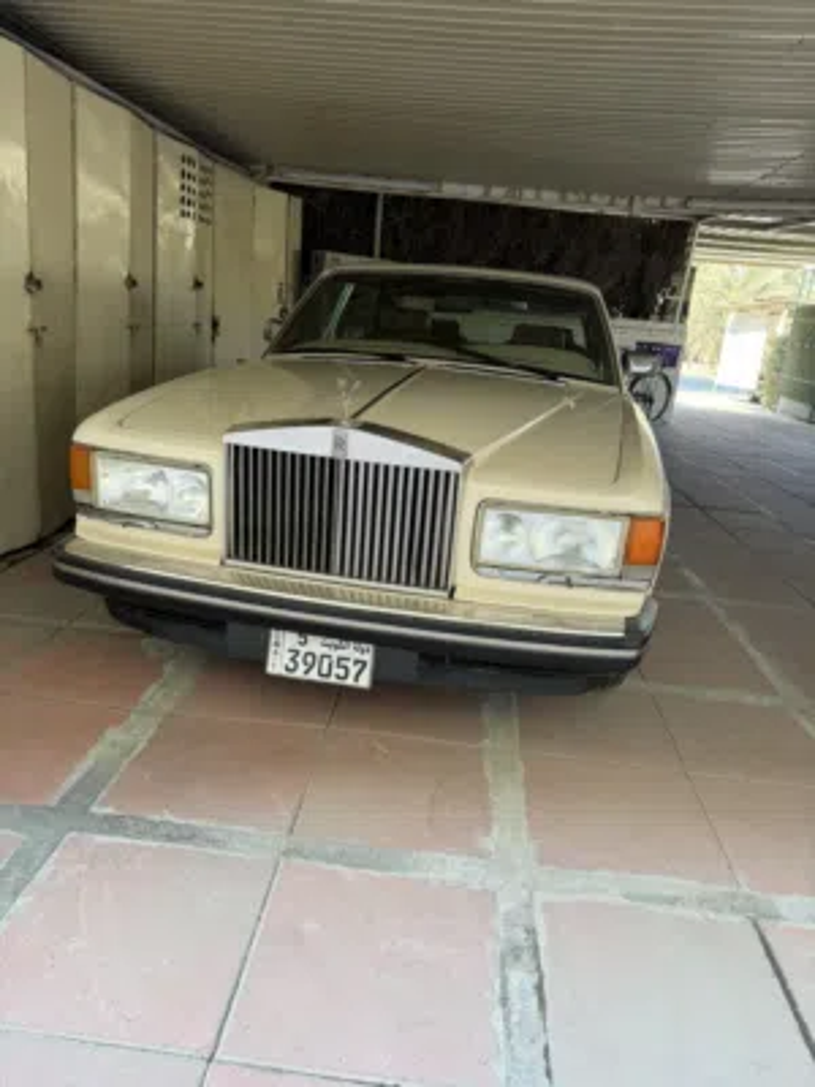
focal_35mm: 24
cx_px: 408
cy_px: 544
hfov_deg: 56.8
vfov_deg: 71.6
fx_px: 753
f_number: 1.78
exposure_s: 1/138
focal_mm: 6.76
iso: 50
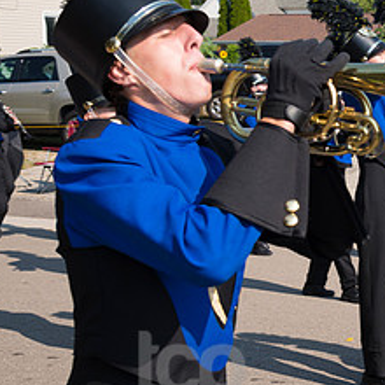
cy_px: 148
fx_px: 1070
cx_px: 441
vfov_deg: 20.4
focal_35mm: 85
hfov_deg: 19.4
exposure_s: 1/800
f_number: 6.3
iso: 320
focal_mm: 38
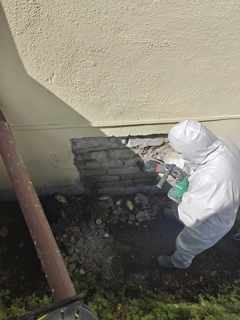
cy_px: 160
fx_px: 213
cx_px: 120
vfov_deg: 73.9
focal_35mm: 23
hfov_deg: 58.9
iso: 50
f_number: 1.6
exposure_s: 1/991
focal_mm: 6.06
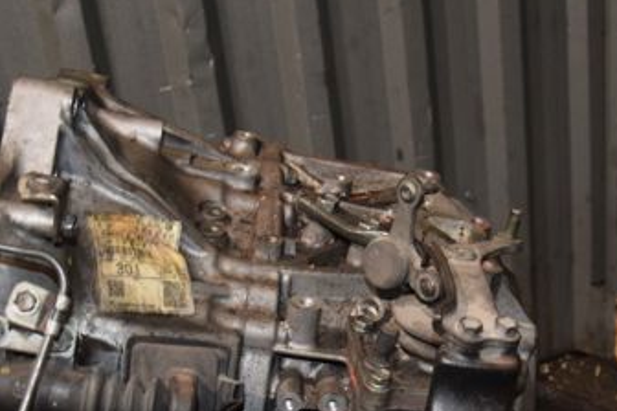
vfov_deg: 22.3
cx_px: 351
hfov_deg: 33.4
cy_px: 341
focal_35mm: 60
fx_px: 1027
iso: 800
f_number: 5
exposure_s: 1/60
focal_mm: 21
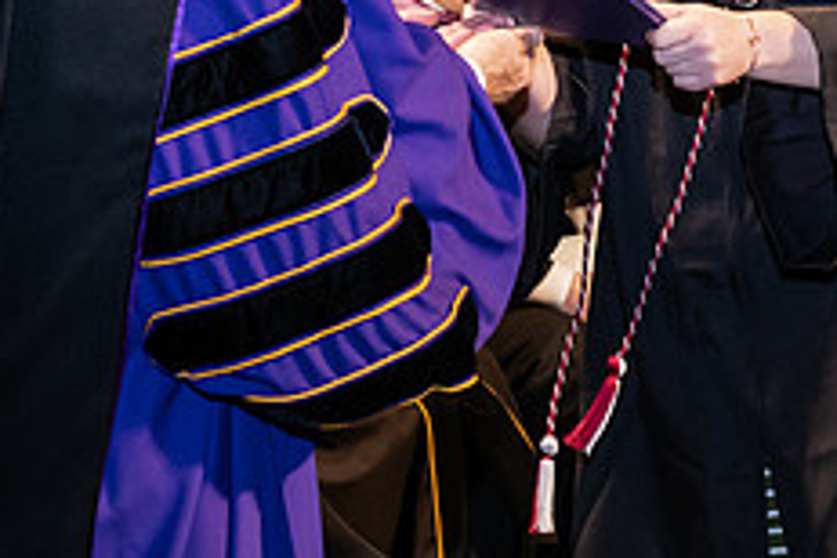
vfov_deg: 8.2
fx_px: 3859
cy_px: -100
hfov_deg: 12.4
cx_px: 362
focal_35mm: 166
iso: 1600
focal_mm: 66
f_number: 6.3
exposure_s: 1/200
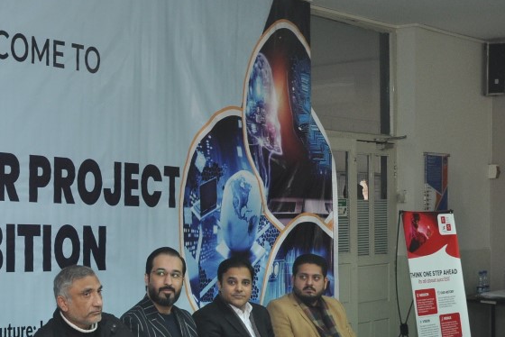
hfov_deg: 27.9
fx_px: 954
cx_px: 2
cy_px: 223
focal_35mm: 68
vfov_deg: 20.0
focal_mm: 22
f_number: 5.6
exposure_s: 1/30
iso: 640
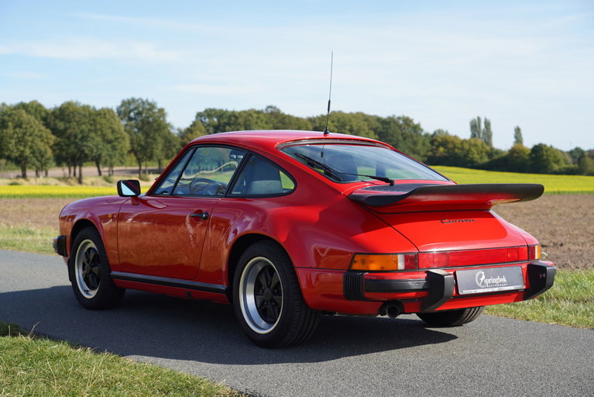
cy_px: 198
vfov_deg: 22.6
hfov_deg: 33.4
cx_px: 297
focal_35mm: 60
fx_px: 990
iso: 100
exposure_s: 1/500
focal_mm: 60
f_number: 4.5
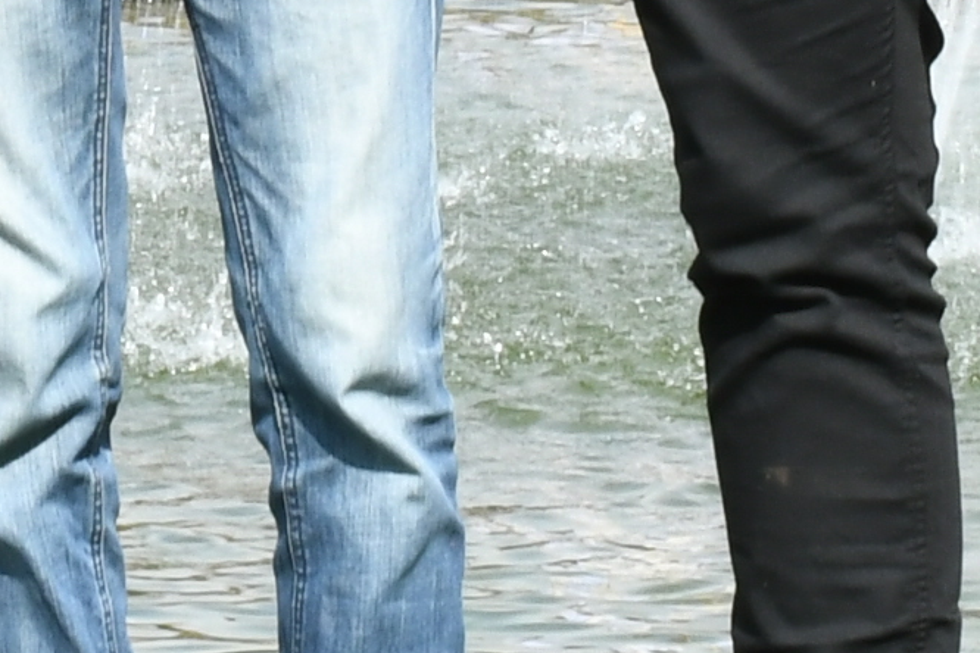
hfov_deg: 6.4
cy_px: -575
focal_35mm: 320
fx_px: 8710
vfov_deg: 4.3
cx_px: -44
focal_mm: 34
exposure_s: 1/100
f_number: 18
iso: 500
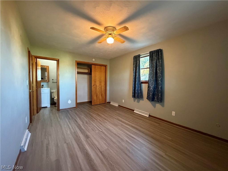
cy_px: 86
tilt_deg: -3.2
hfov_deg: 102.1
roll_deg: -0.6
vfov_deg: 85.7
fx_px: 92
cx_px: 114
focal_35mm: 14
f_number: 2.2
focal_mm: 2.22
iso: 1000
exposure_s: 1/60
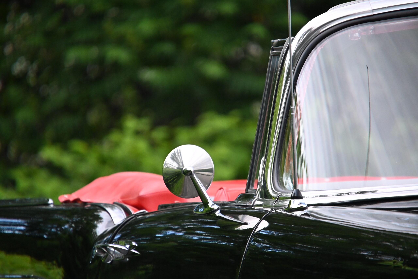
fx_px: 4911
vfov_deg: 3.3
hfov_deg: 4.9
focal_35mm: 423
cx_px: 209
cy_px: 140
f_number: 6.3
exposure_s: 1/250
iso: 2000
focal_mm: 282
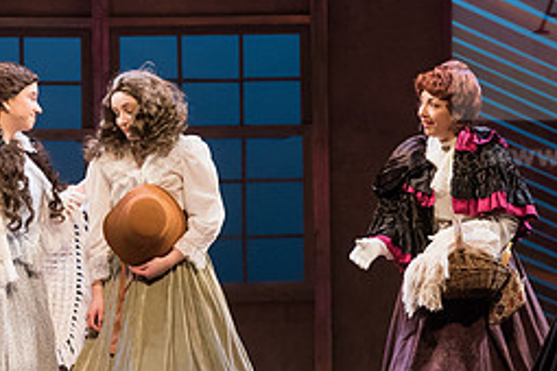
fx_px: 4579
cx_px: 387
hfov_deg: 7.0
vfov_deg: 4.6
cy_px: 202
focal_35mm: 296
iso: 5000
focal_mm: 130
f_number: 4
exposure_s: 1/320
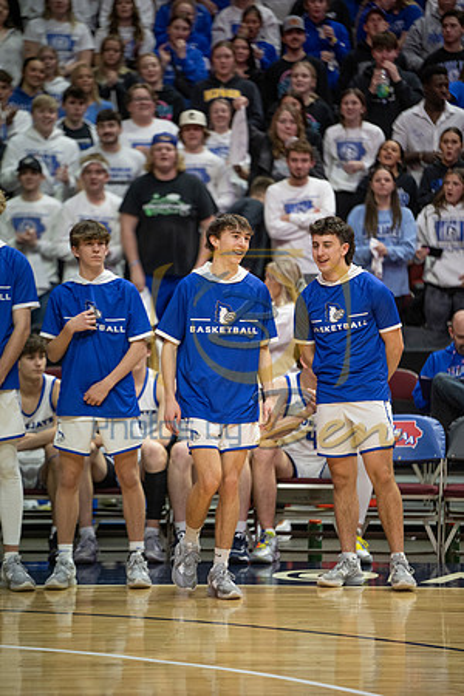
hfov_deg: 6.9
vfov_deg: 10.3
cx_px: 232
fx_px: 3866
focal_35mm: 200
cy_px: 348
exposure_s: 1/640
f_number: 2.8
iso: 2500
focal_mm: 200
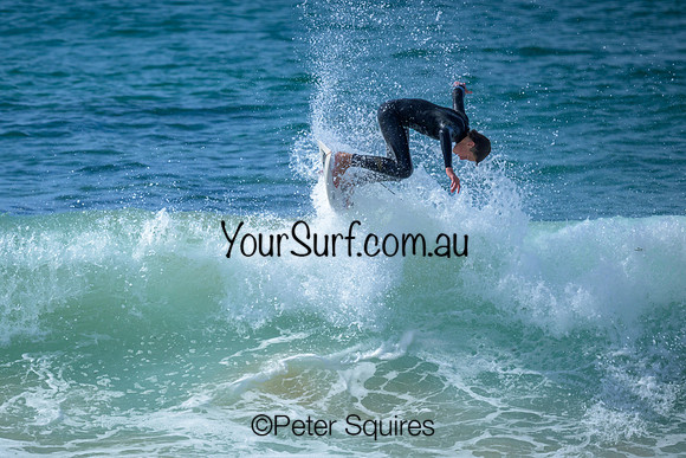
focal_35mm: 1091
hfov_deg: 1.9
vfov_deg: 1.3
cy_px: 311
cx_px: 218
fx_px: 20785
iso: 180
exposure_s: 1/2000
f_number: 6.3
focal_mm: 800
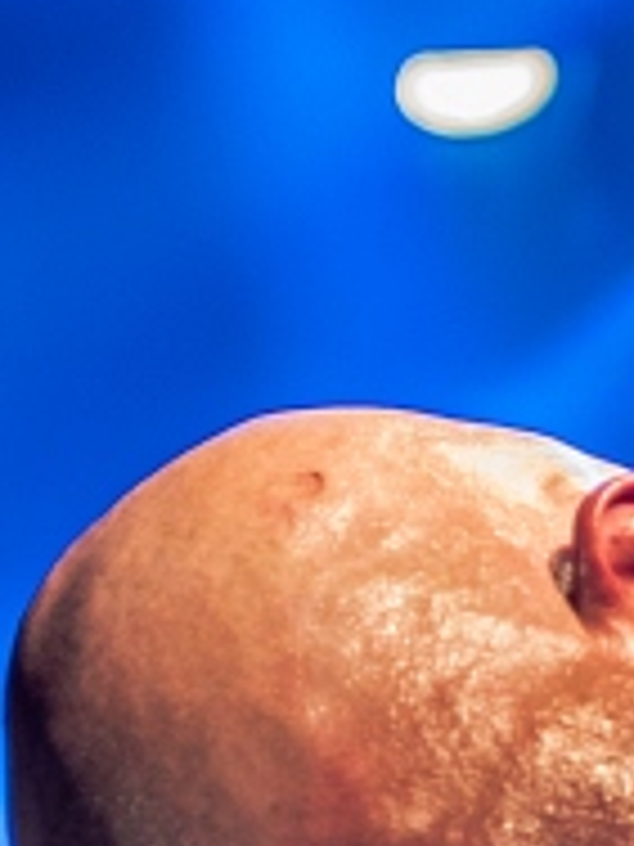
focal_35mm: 287
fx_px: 7009
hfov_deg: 5.1
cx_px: 1295
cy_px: 878
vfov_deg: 6.9
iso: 640
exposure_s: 1/125
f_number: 2.8
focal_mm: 52
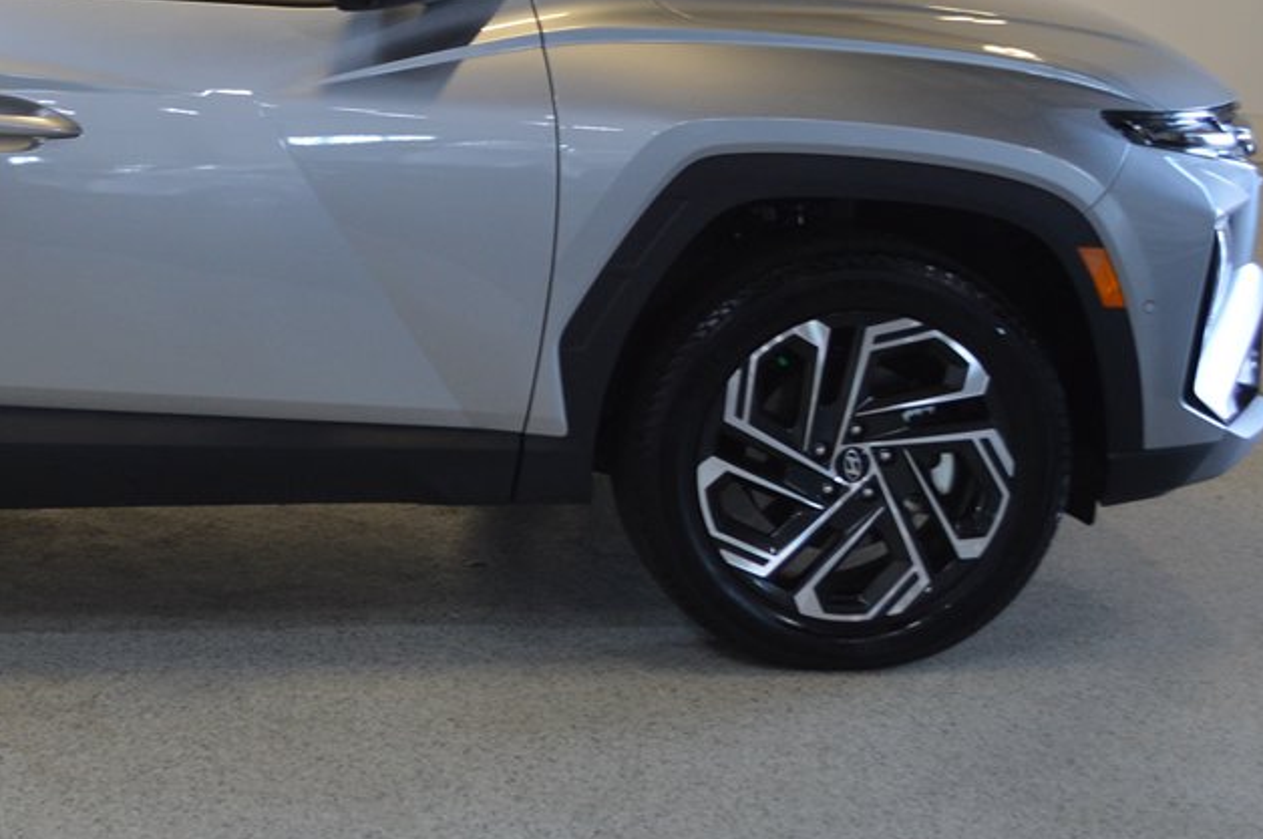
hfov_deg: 22.7
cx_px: -8
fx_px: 3013
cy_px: 158
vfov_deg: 15.7
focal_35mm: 86
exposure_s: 1/50
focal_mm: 24
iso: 400
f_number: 4
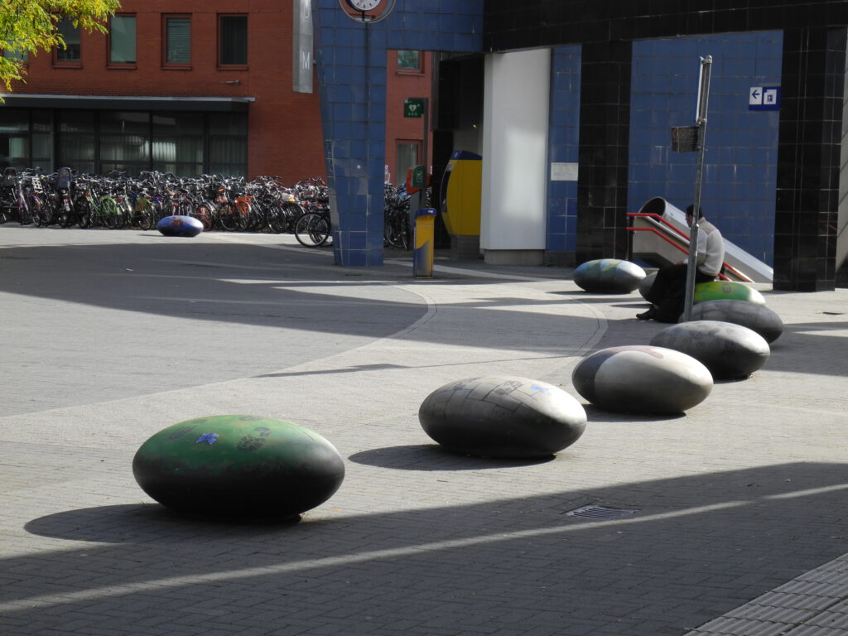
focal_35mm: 94
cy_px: 318
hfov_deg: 20.9
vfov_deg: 15.7
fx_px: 2303
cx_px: 424
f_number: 4.5
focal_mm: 20.1
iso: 100
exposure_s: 1/417
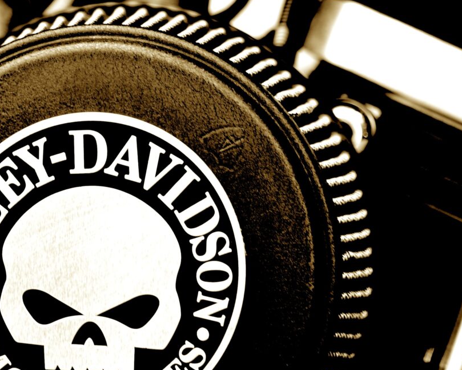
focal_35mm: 208
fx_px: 2844
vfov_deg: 7.3
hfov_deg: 9.3
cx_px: 227
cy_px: -149
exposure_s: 1/60
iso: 100
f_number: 3.5
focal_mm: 70
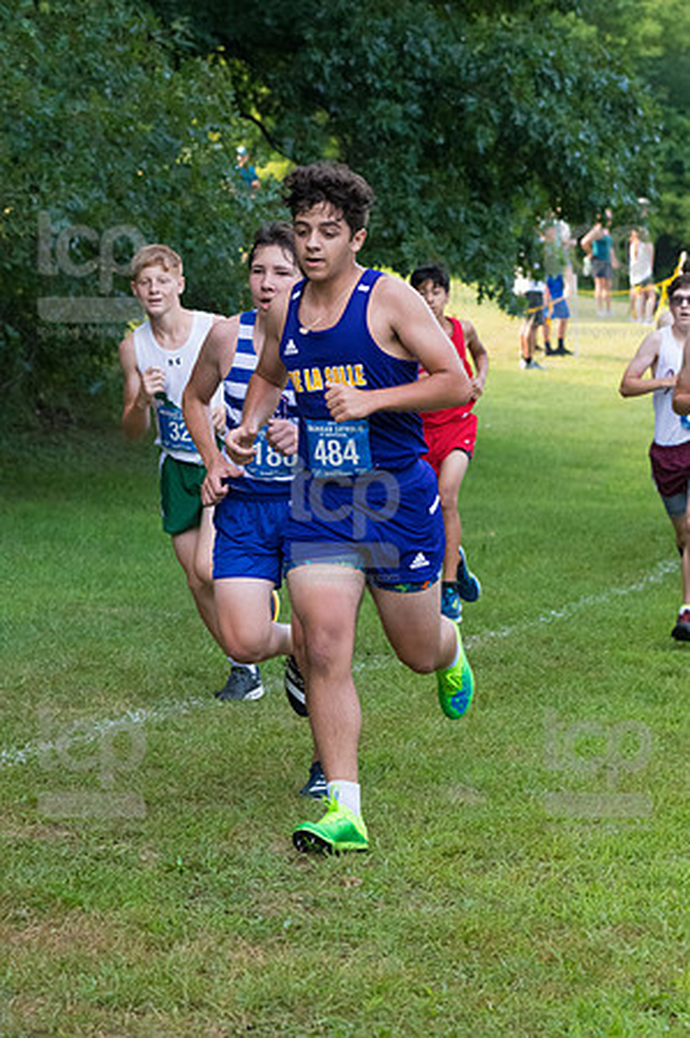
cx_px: 345
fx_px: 3717
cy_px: 519
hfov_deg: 10.6
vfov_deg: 15.9
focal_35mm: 129
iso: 3200
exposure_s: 1/1600
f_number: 5
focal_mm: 86
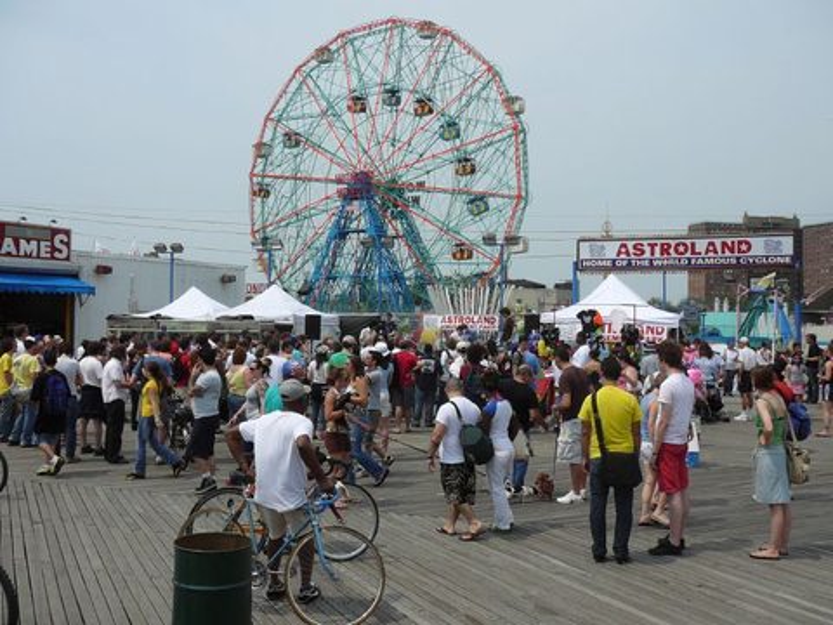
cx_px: 416
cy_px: 312
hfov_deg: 52.6
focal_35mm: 35
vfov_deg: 40.7
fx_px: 842
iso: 80
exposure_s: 1/1000
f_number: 5
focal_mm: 5.2
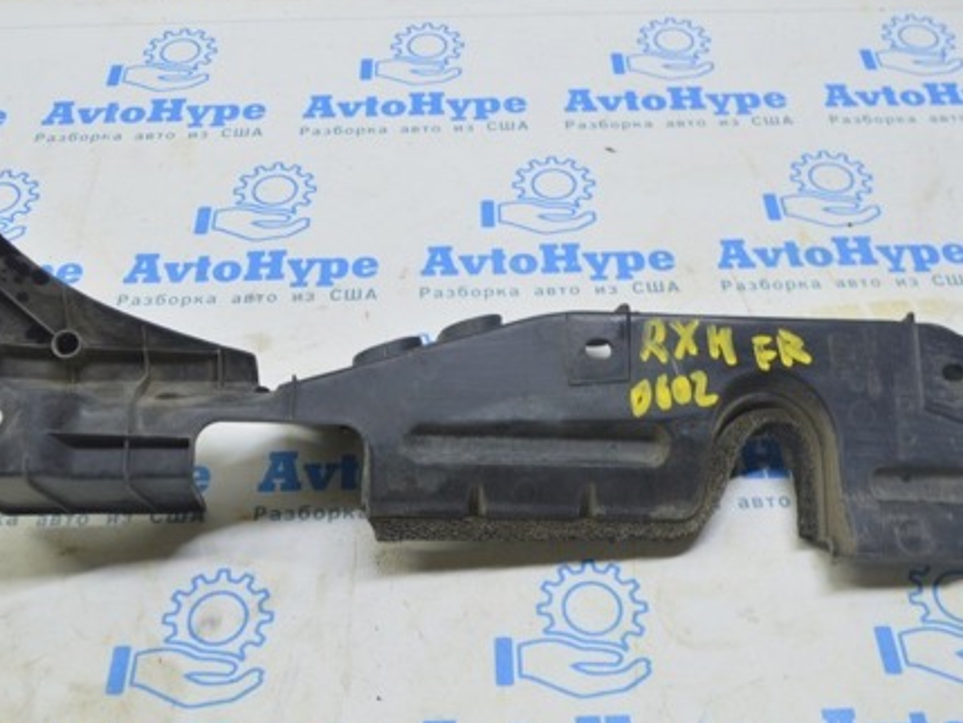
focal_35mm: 43
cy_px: 336
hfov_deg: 43.8
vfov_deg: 33.6
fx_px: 1197
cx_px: 460
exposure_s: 1/20
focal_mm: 20
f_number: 5.6
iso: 400
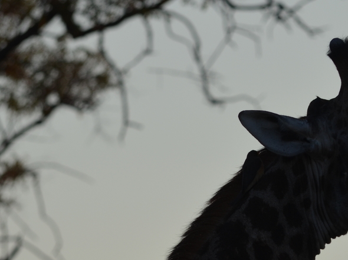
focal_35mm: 750
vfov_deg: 2.0
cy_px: 177
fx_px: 7537
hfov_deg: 2.6
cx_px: 257
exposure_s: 1/640
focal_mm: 240
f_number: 6.3
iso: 200
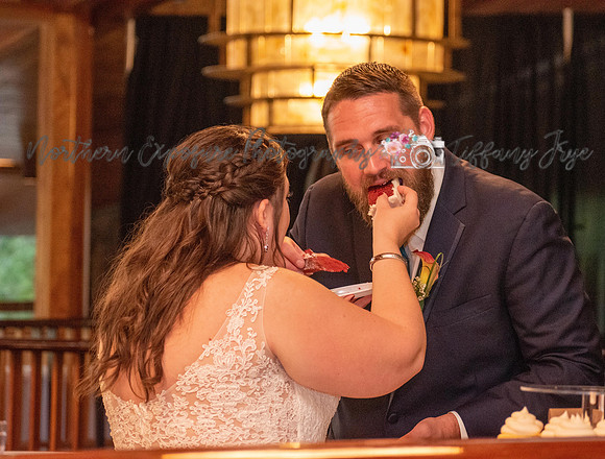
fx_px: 2726
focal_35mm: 155
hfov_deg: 12.7
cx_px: 344
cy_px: 230
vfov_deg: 9.6
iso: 4000
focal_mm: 95
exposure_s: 1/60
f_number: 4.8
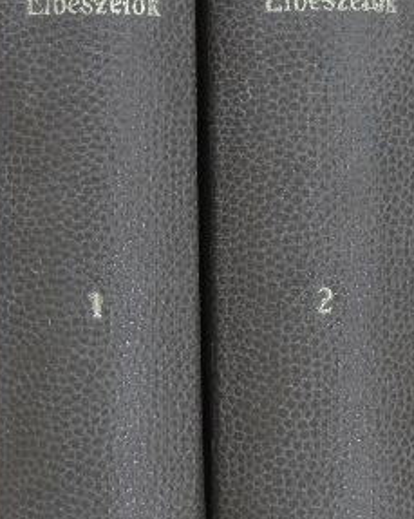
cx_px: 161
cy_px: 259
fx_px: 1672
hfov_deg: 14.1
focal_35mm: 109
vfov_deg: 17.6
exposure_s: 1/10
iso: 400
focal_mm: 9
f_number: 5
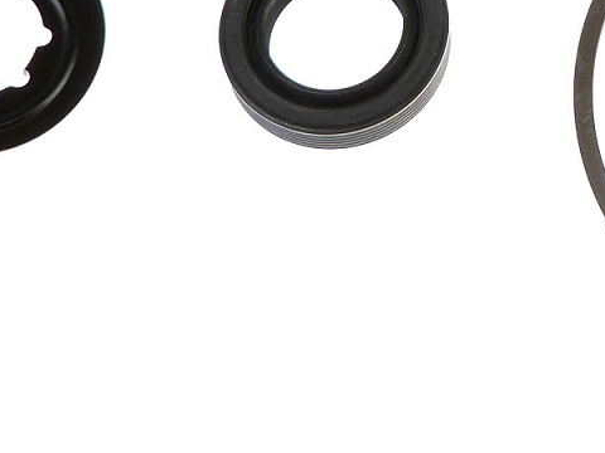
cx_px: 681
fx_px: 1923
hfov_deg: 17.2
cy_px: -279
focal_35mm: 110
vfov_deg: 12.6
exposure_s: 1/80
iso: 100
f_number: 3
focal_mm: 5.8
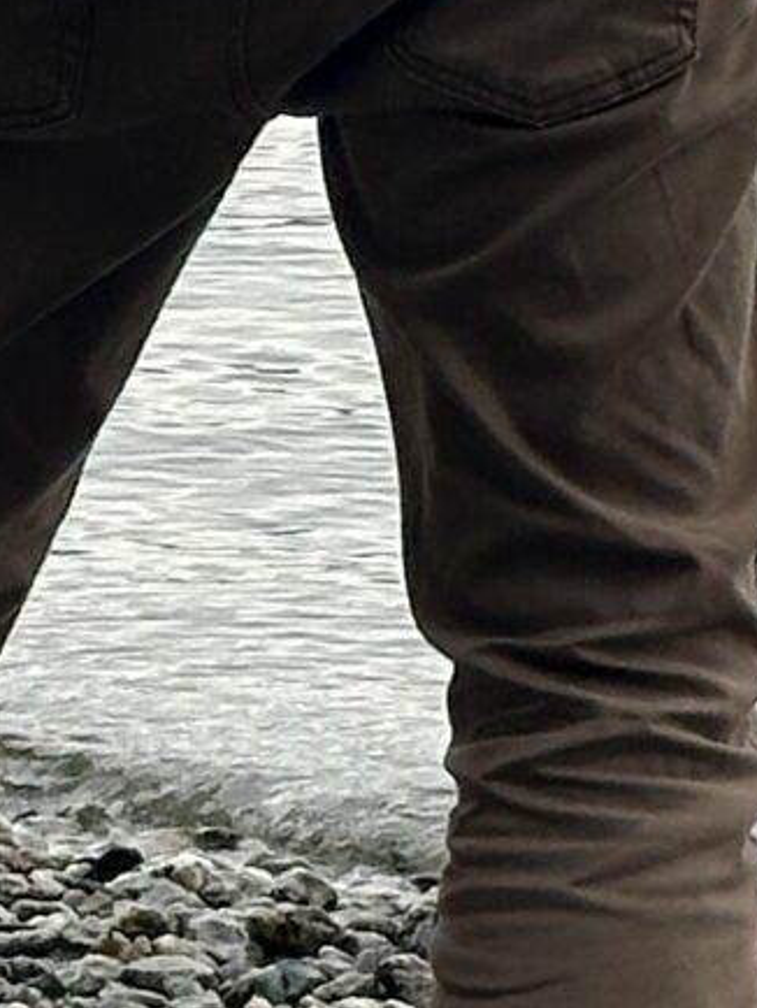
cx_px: 809
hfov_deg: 5.2
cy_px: -476
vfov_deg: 6.9
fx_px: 8244
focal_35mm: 283
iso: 64
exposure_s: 1/2890
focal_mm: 6.86
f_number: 1.78
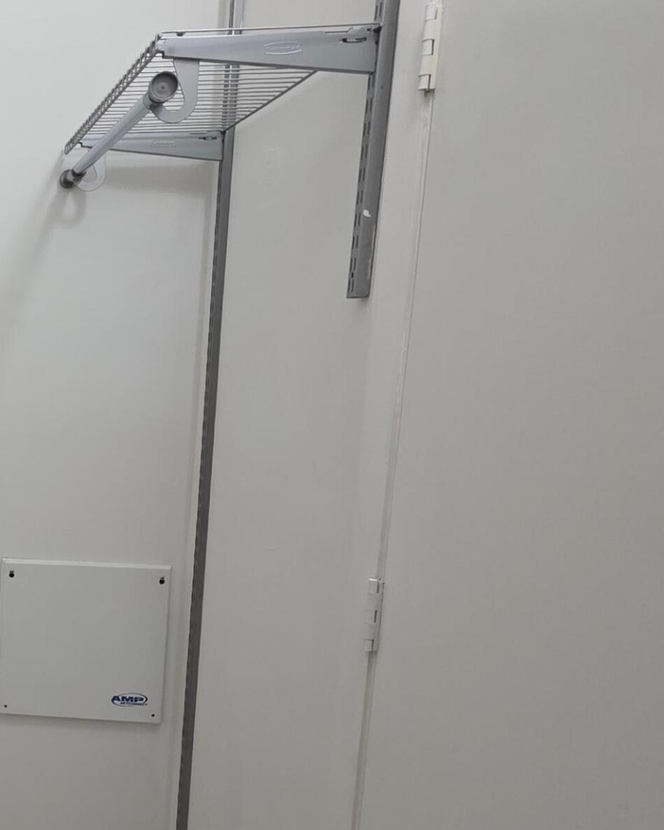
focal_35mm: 32
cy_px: 474
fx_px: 786
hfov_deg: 32.5
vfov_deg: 55.4
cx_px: -225
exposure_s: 1/60
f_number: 1.9
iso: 200
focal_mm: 2.2
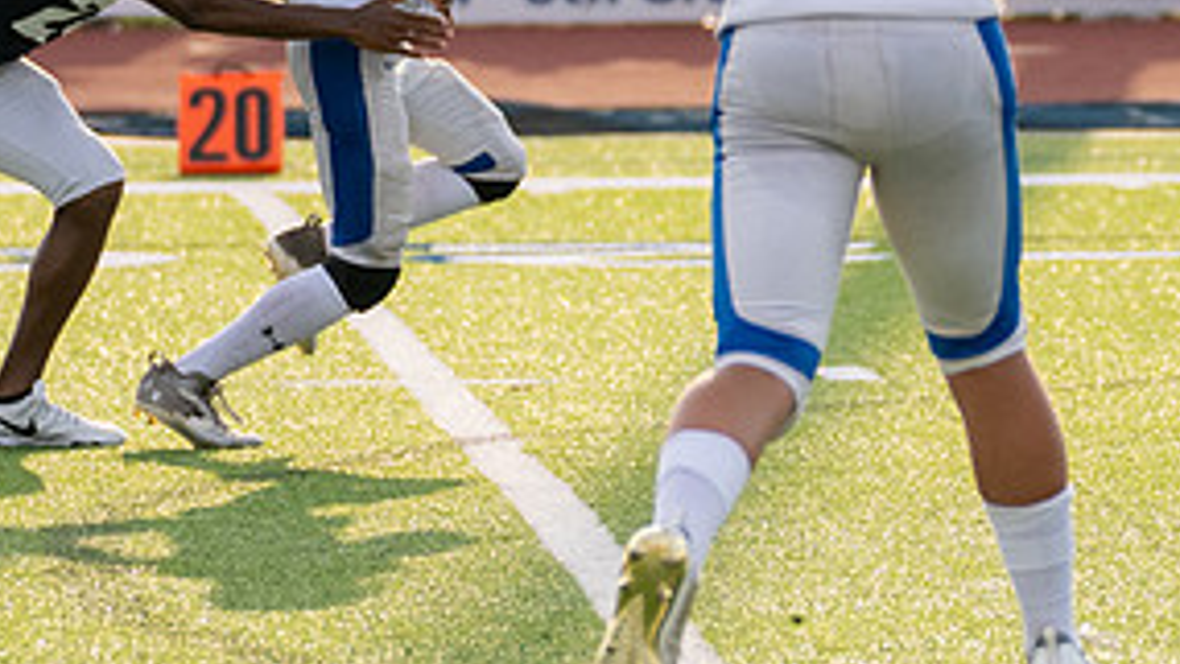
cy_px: 50
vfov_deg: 2.3
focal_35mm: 530
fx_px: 16586
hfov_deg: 4.1
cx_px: 440
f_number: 5.6
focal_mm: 216
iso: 500
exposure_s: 1/1250
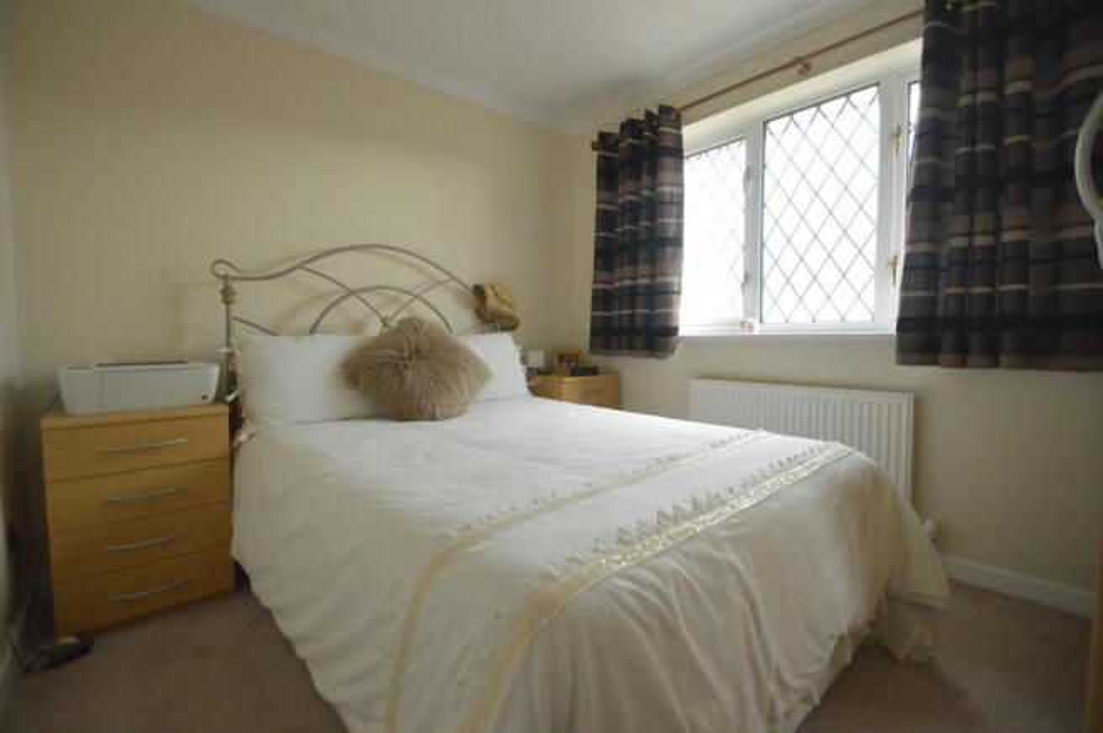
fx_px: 459
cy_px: 366
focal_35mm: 15
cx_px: 552
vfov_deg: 77.2
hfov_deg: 100.4
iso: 3200
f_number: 3.5
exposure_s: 1/800
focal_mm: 10
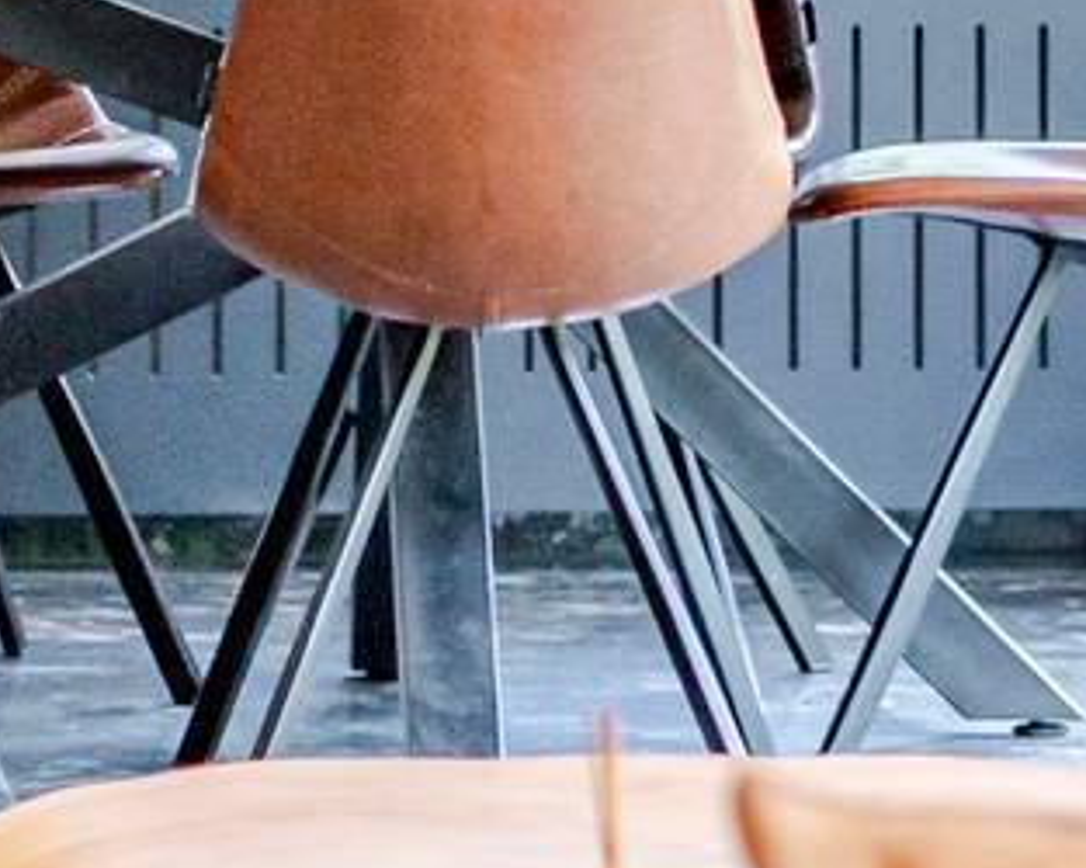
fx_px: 12335
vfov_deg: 4.0
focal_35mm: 384
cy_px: -917
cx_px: -628
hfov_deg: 5.0
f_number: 2.5
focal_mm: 50
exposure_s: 1/250
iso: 250
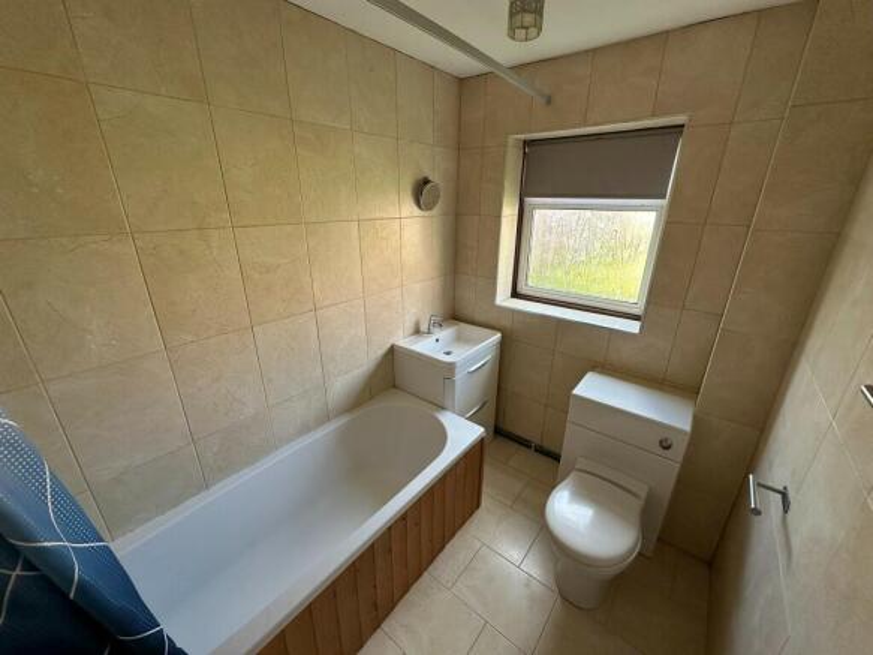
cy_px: 328
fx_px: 353
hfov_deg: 102.1
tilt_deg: -20.2
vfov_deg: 85.7
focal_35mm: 14
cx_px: 436
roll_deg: -0.4
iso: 100
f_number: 2.2
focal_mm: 2.22
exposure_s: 1/99
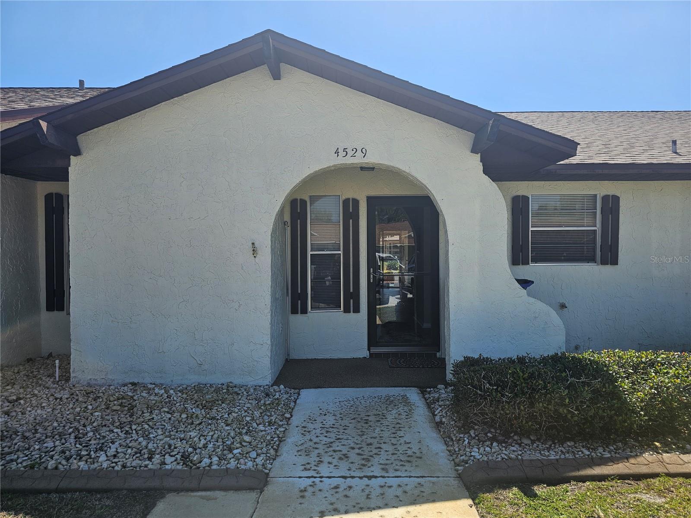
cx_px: 346
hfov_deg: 73.9
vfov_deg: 58.9
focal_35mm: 23
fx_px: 459
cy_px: 259
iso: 10
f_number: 1.7
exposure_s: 1/719
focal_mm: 6.3
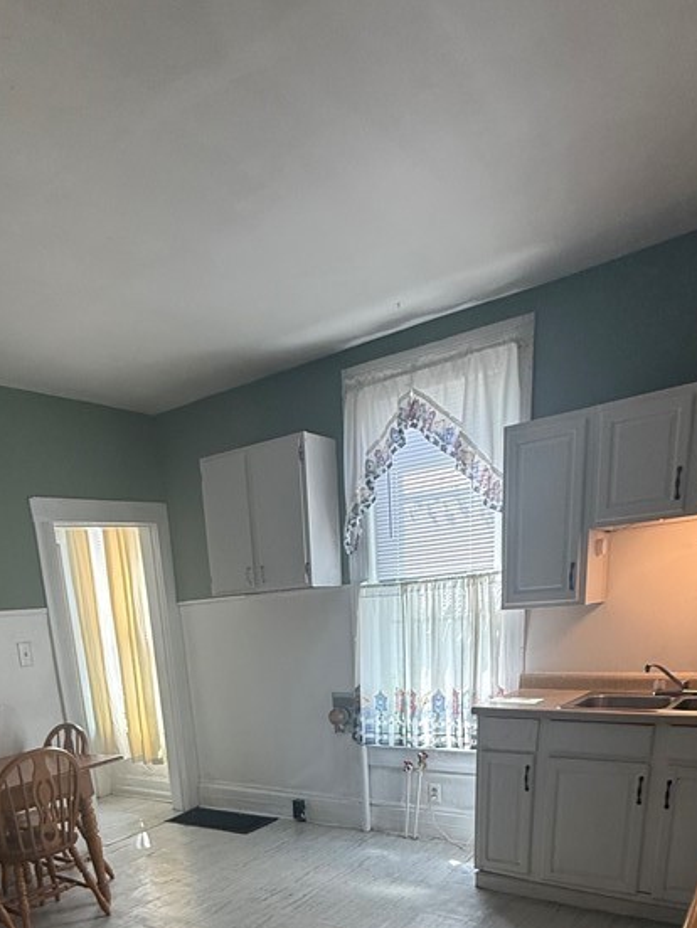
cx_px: 291
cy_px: 845
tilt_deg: -18.2
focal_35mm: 26
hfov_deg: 52.9
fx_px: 697
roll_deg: +5.3
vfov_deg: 57.2
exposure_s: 1/120
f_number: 2.2
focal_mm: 2.22
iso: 160
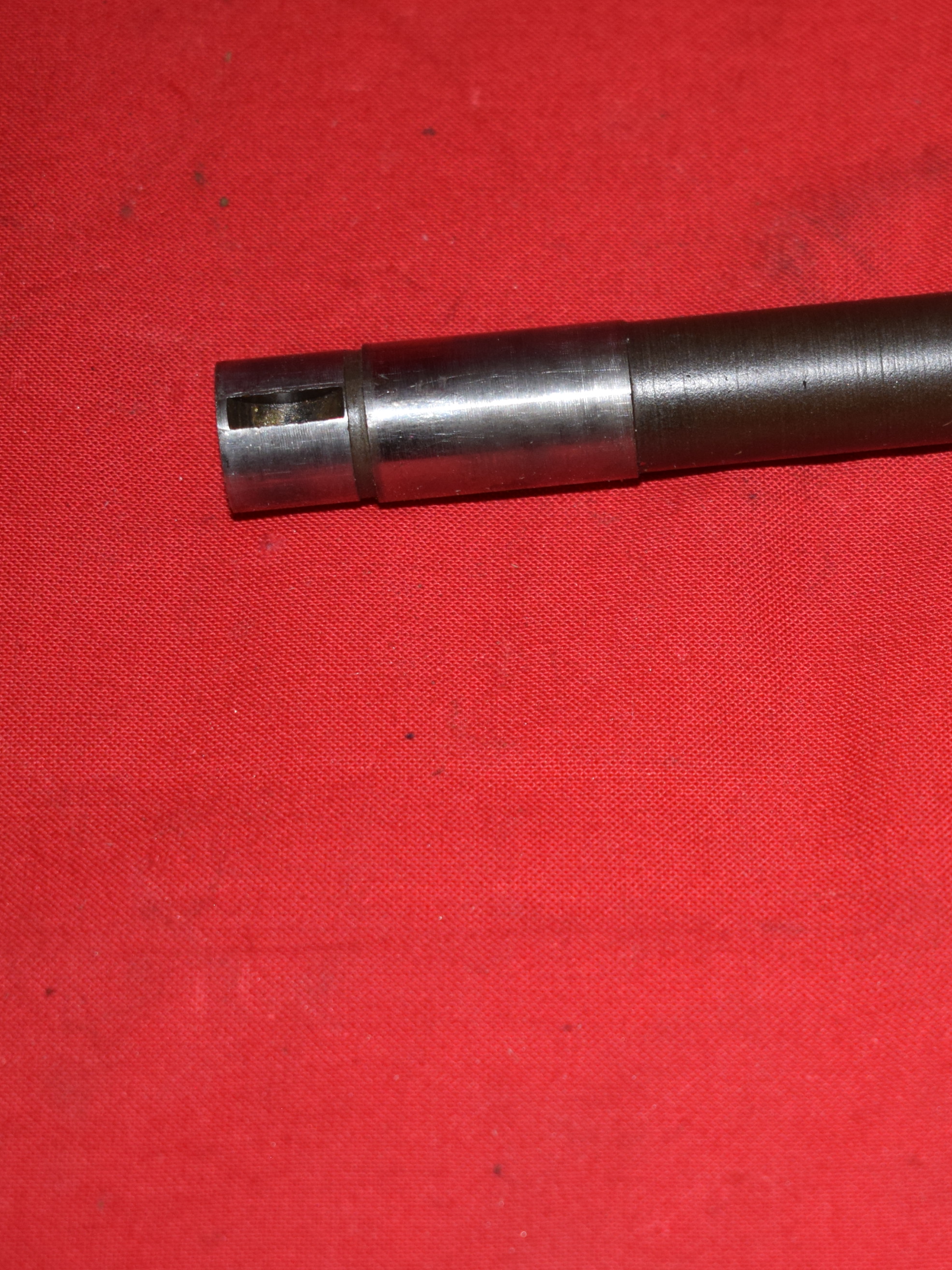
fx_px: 3631
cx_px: 879
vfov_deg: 19.8
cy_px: 652
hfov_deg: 14.8
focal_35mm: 99
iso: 640
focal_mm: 40
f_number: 5
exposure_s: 1/160
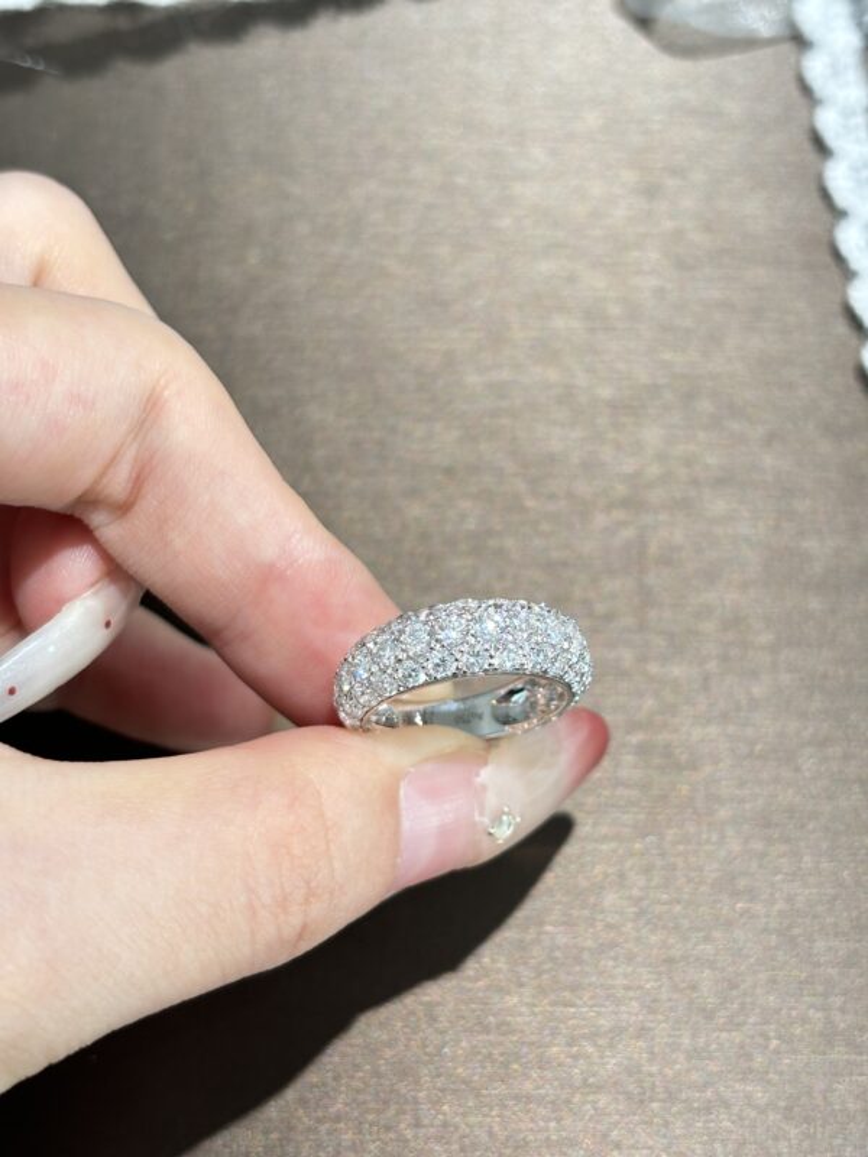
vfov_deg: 36.8
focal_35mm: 52
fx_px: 1739
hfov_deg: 28.0
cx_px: 434
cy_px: 578
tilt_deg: -60.3
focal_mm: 5.96
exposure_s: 1/100
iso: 50
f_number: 1.6
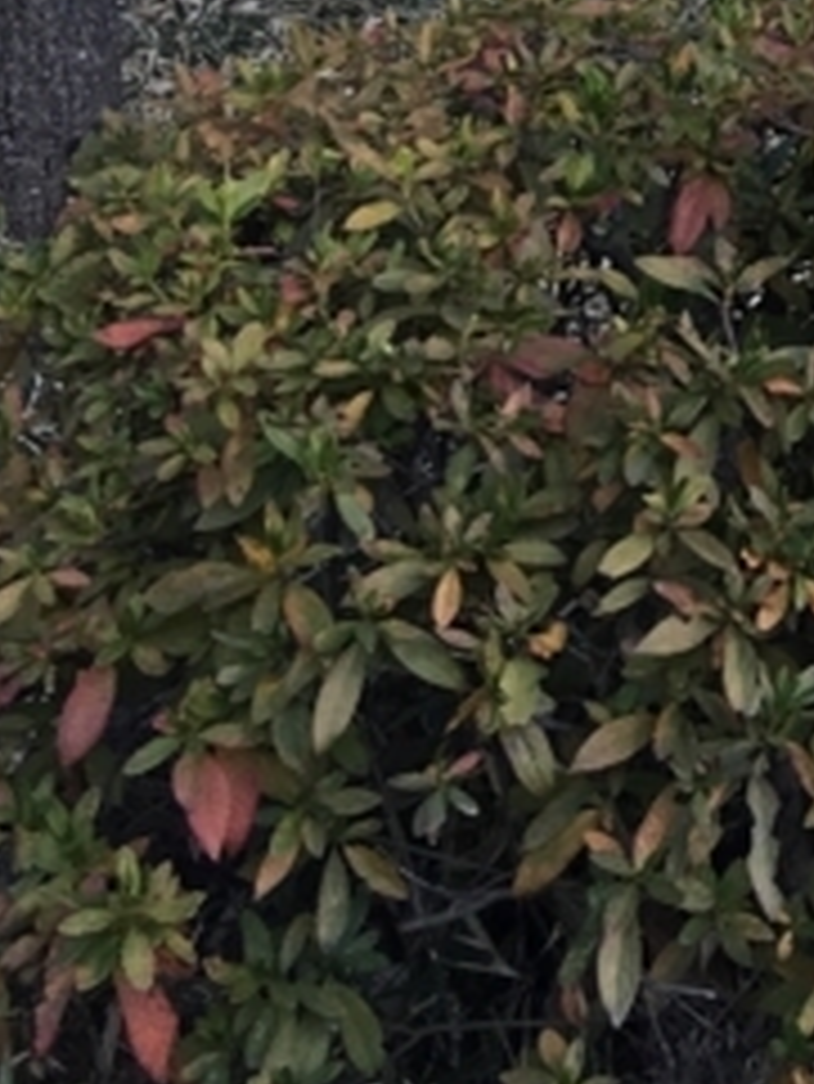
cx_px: 1588
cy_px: -909
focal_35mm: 123
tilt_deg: +2.5
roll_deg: -0.2
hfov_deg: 11.0
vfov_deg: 14.1
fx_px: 3853
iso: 25
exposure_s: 1/225
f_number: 2.2
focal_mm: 4.15
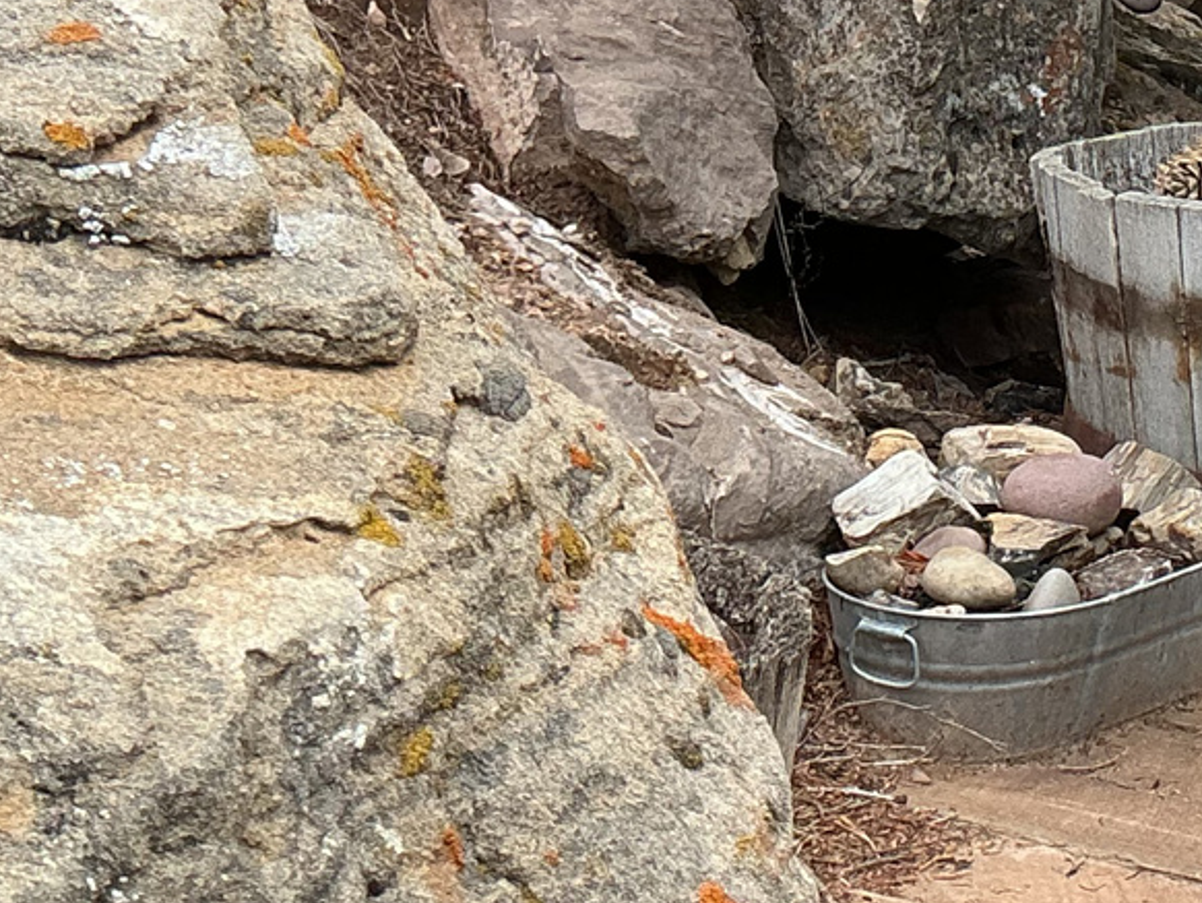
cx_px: 1681
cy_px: 151
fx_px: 3543
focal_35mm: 102
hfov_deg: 17.7
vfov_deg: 14.4
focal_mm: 3
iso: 25
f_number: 1.8
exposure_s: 1/415
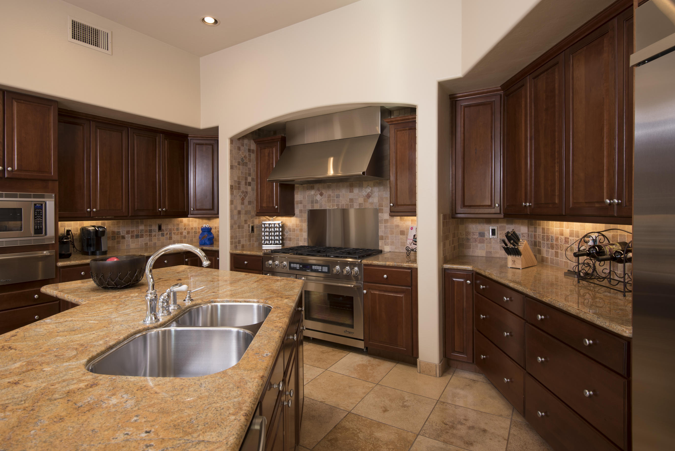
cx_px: 311
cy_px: 206
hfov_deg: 89.8
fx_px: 338
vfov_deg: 67.3
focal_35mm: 18
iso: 200
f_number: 7.1
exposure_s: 1/20
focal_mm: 16
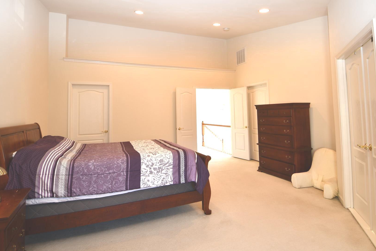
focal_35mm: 19
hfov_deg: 86.9
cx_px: 185
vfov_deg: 64.1
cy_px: 103
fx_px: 198
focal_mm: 10
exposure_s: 1/60
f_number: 4
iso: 280
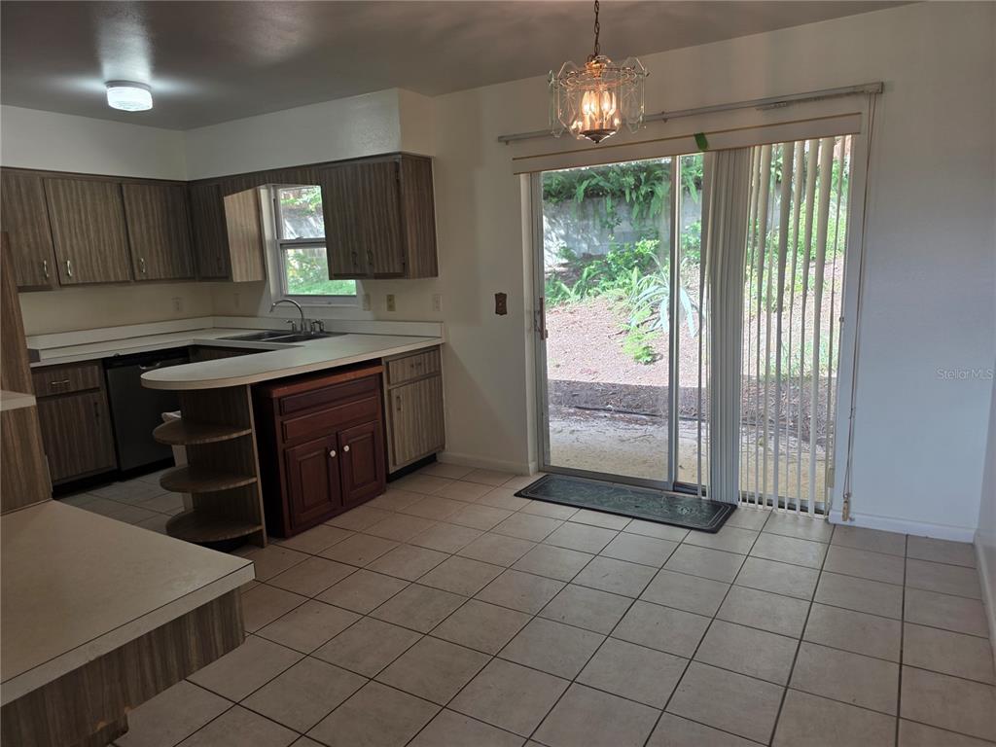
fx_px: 662
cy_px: 374
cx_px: 498
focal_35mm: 23
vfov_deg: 58.9
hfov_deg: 73.9
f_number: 1.7
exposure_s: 1/120
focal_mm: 6.3
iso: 50
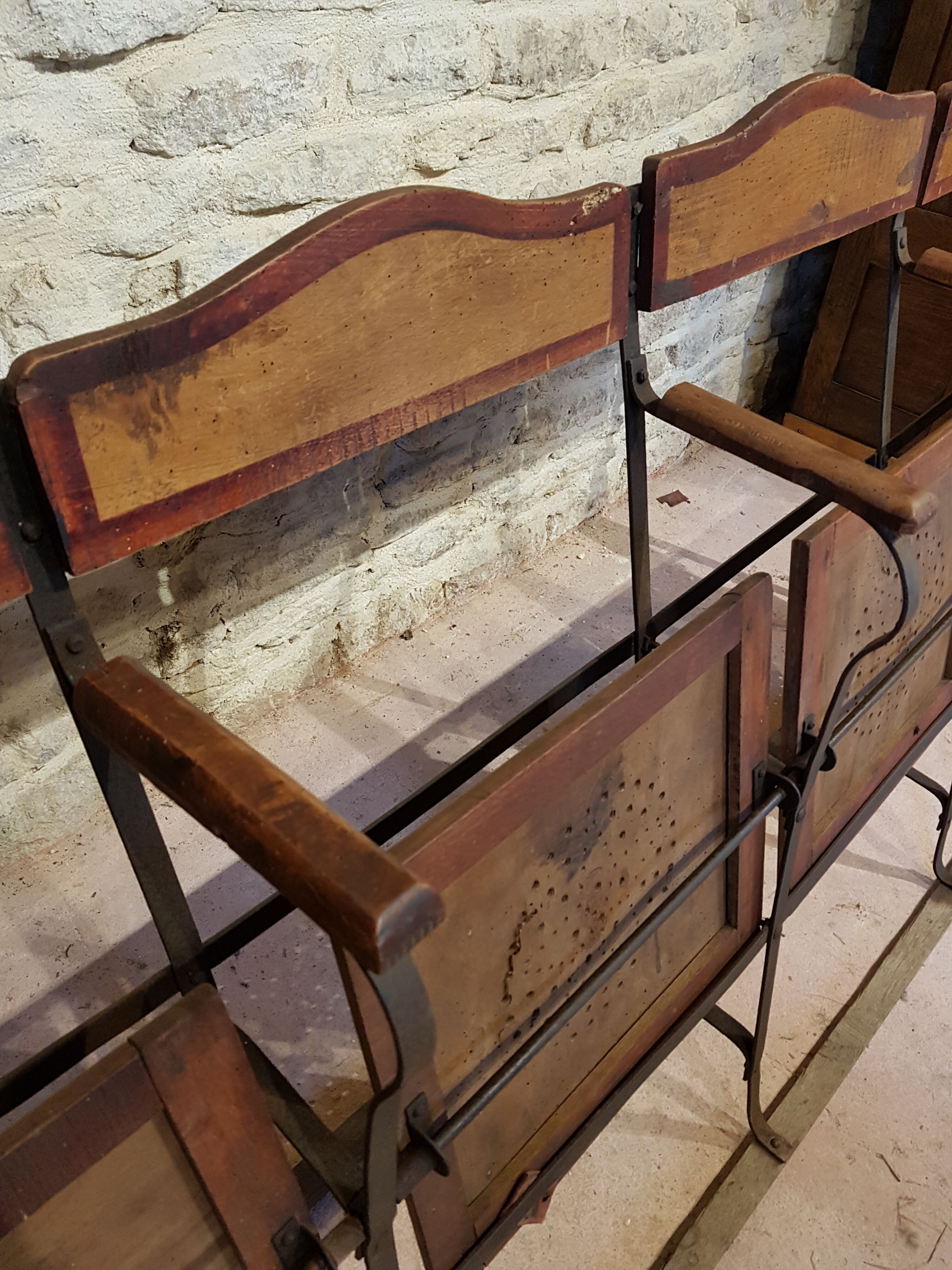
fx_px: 953
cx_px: 476
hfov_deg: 53.1
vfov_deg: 67.3
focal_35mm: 26
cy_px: 635
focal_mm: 4.2
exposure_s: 1/25
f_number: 1.7
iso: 200
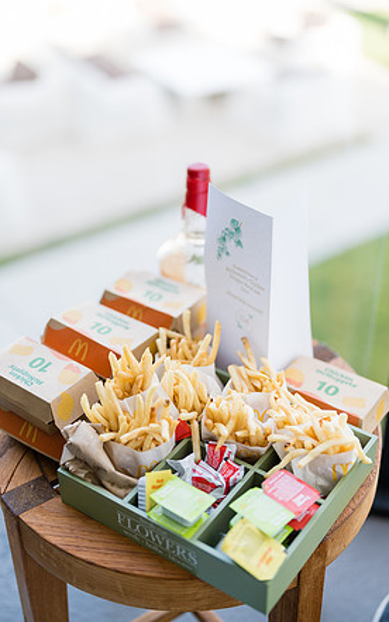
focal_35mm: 52
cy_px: 310
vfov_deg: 38.9
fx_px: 881
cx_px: 186
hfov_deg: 24.9
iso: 100
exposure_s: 1/500
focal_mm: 50
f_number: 1.2
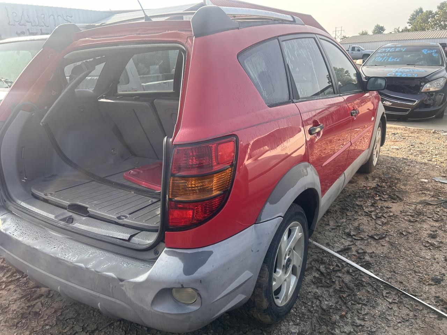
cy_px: 168
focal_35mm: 26
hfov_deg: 67.3
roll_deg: +2.1
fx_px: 336
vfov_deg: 53.1
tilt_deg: -18.1
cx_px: 224
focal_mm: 5.7
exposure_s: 1/775
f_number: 1.5
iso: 50
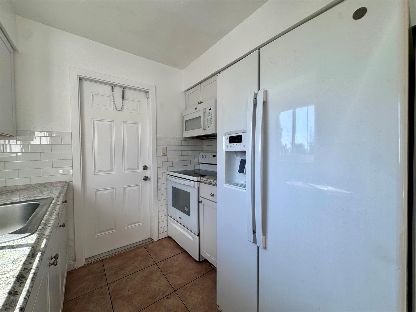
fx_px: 168
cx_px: 208
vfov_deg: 85.7
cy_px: 156
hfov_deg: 102.1
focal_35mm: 14
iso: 40
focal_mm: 2.22
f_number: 2.2
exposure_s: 1/259
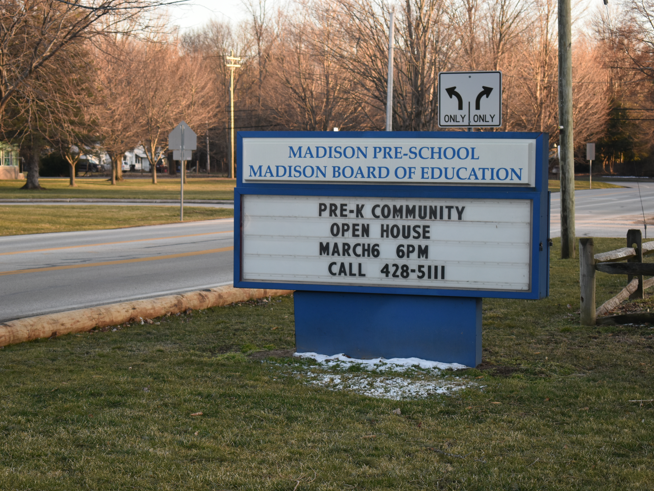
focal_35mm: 90
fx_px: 1692
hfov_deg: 21.9
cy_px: 245
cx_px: 294
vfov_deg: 16.5
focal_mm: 55
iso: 400
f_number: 5.6
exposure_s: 1/250
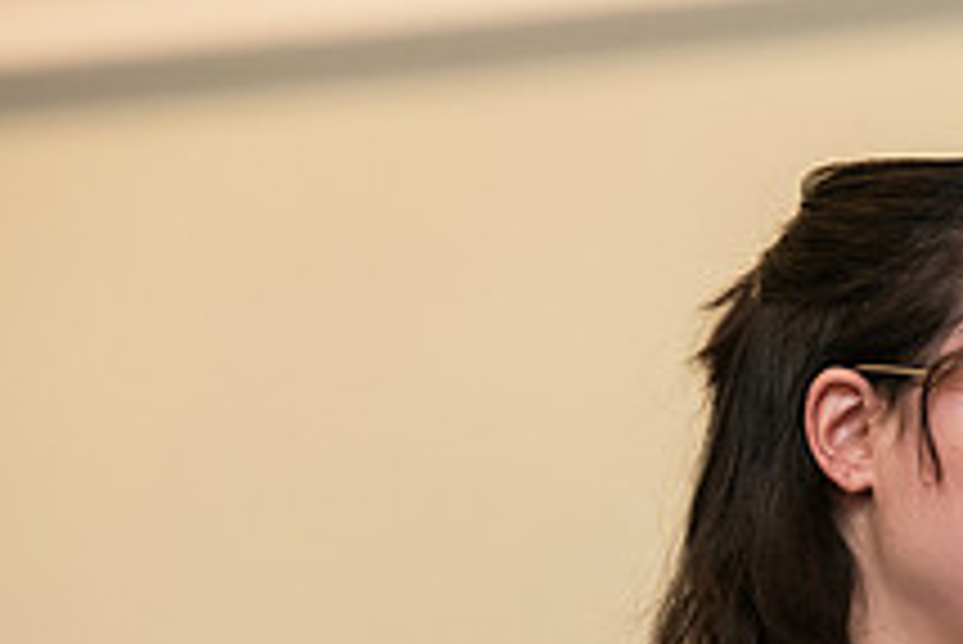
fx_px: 11617
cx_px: 918
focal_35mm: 434
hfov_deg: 4.7
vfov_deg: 3.2
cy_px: 669
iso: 2500
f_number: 4
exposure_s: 1/200
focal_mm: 160
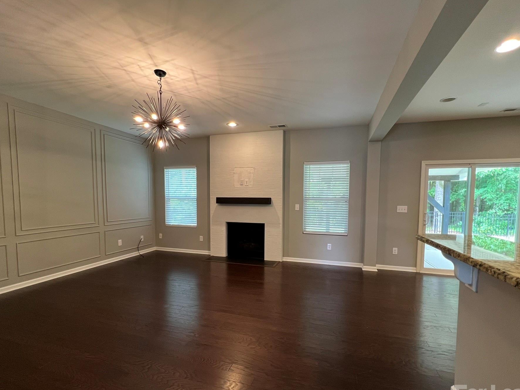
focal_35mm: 15
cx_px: 267
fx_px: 225
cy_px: 215
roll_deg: -0.4
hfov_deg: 98.1
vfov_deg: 81.5
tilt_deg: -4.9
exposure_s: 1/60
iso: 200
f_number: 1.8
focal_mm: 1.57
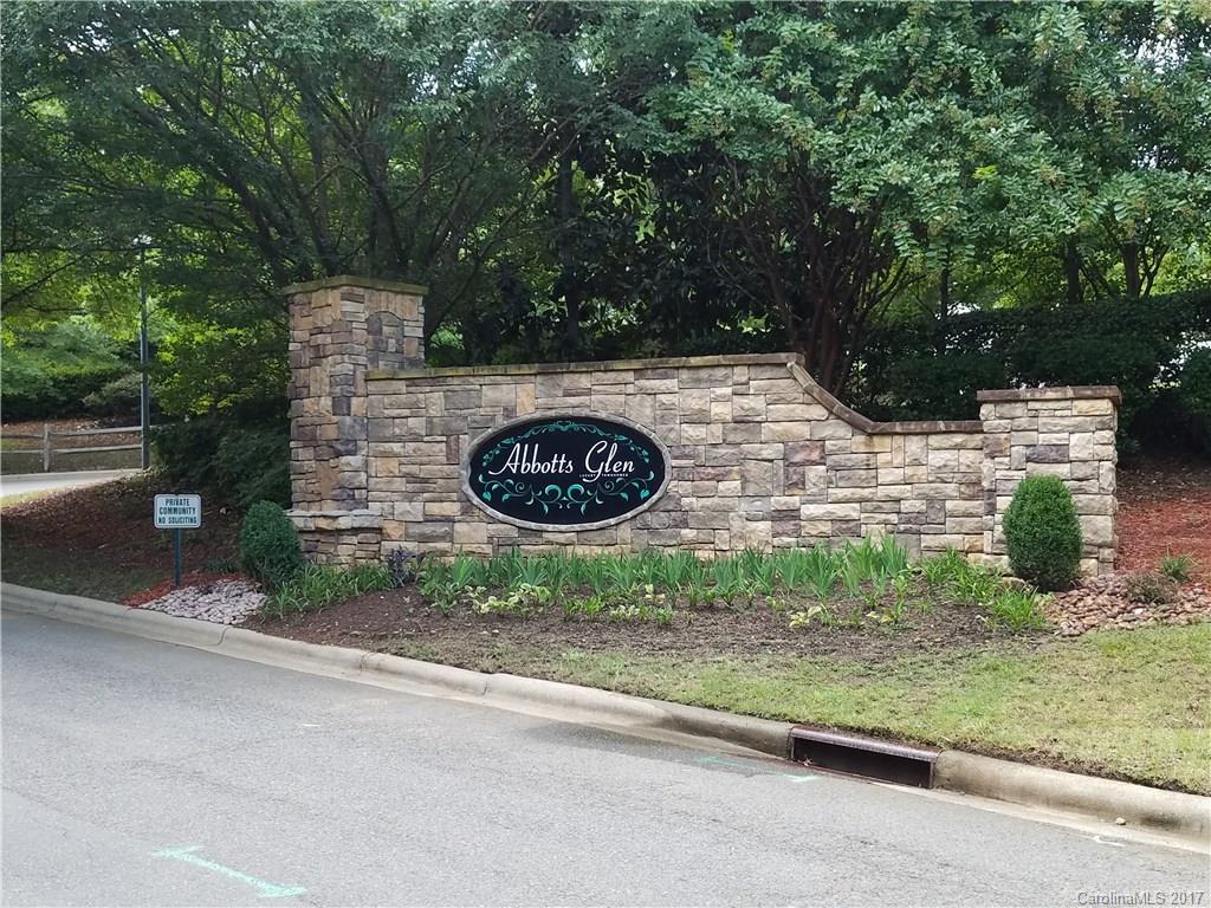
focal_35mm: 26
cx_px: 606
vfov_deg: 53.1
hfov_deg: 67.3
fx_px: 910
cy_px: 454
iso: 64
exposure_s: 1/120
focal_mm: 4.2
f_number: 1.7
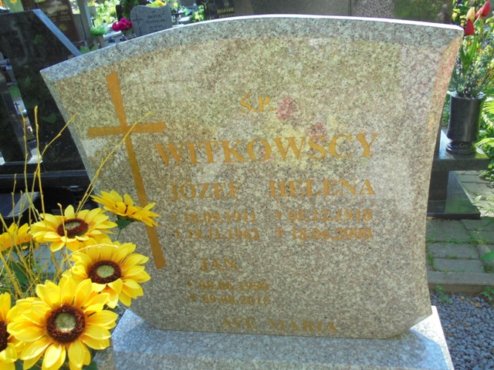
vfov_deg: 48.2
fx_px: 414
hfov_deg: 61.7
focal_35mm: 29
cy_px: 185
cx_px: 247
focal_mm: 5.3
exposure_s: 1/125
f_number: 3.7
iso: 100
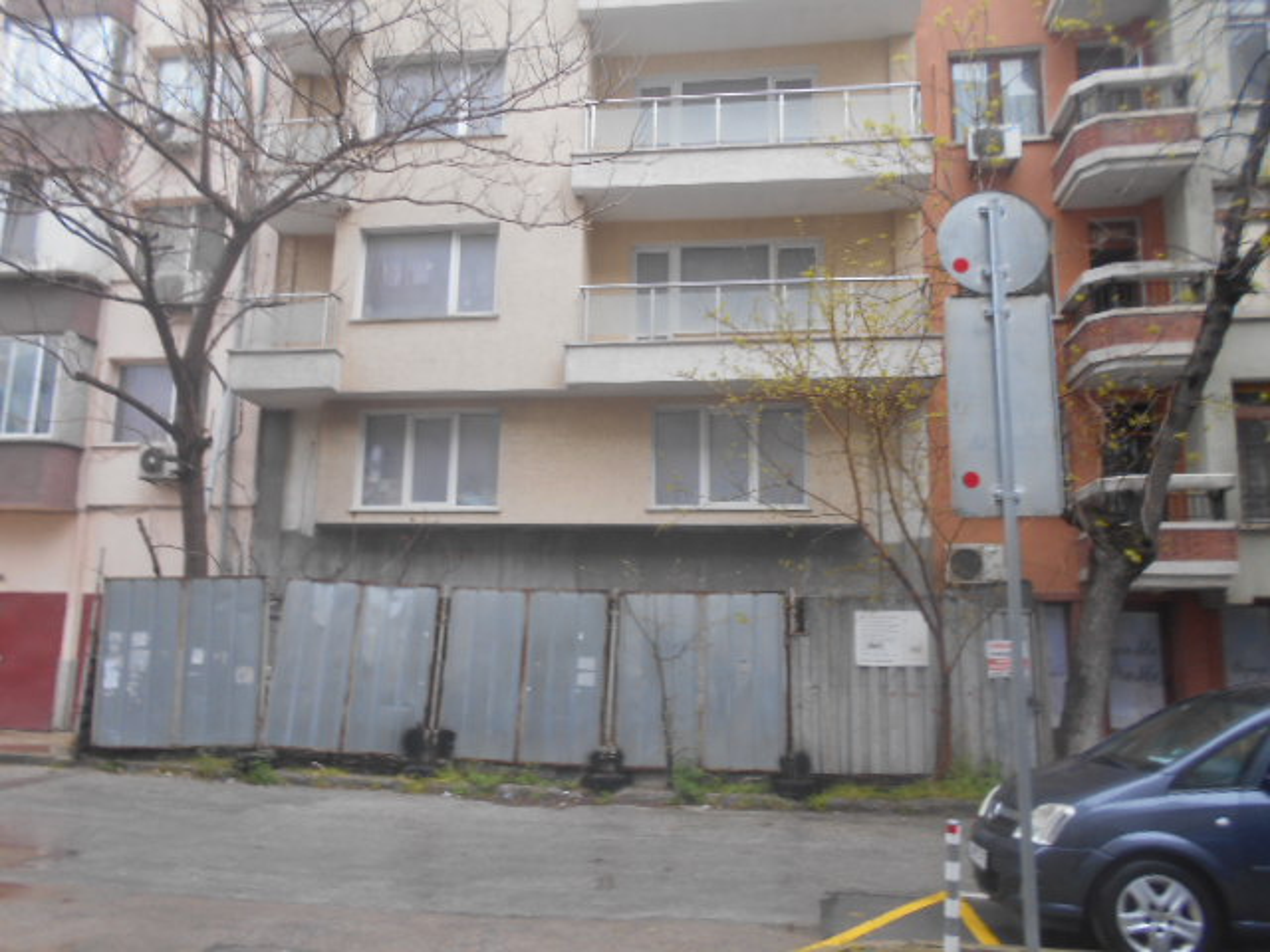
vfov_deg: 53.1
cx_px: 635
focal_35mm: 26
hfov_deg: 67.3
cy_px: 476
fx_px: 954
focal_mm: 4.6
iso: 80
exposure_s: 1/40
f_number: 3.2
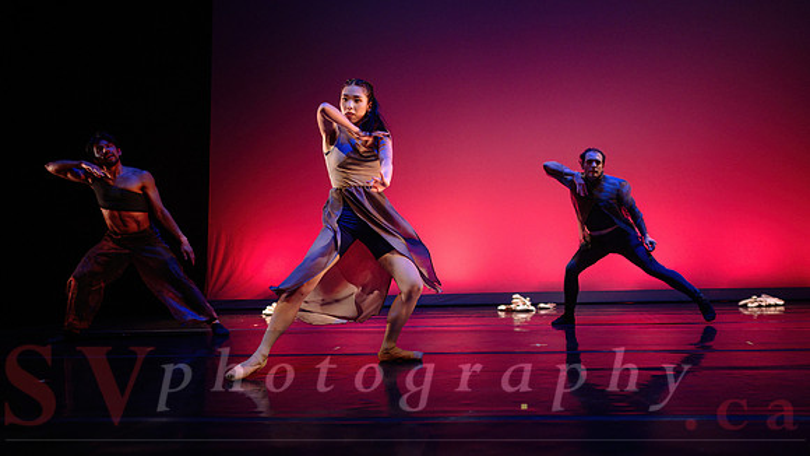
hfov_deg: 62.5
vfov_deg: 38.0
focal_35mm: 31
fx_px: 659
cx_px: 489
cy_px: 203
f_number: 1.4
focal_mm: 24
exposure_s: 1/400
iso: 1000
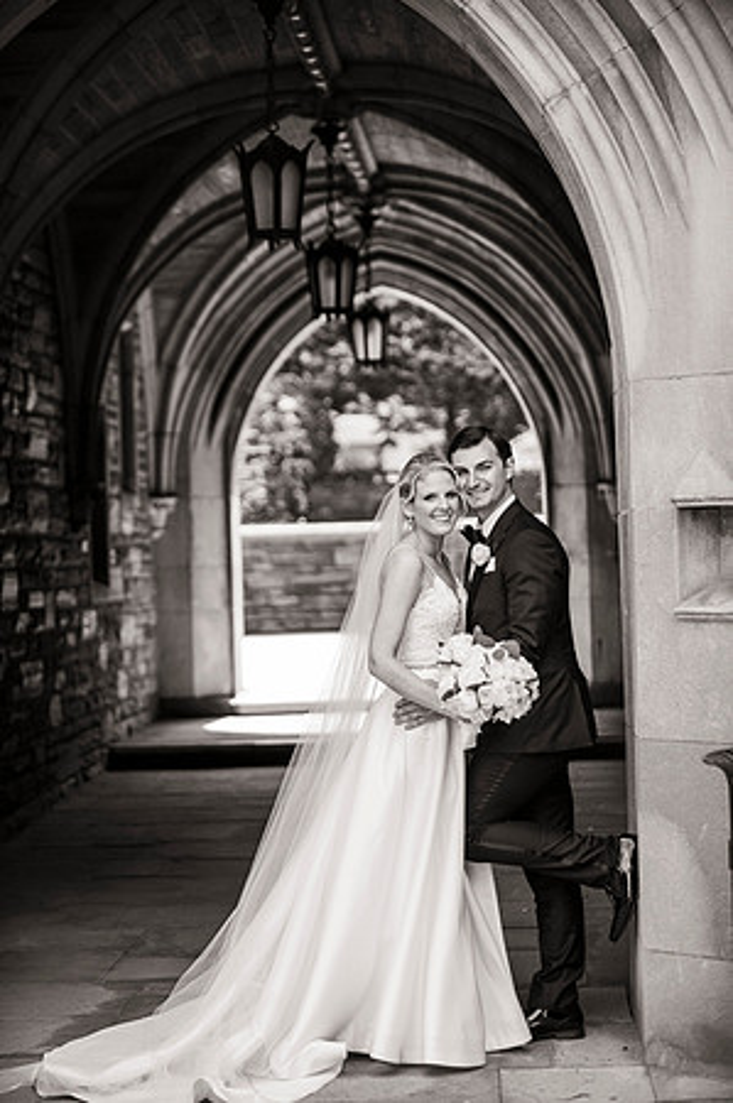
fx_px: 2632
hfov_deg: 15.9
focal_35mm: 86
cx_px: 366
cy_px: 552
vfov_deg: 23.7
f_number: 2.8
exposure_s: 1/4000
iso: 1600
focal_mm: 86
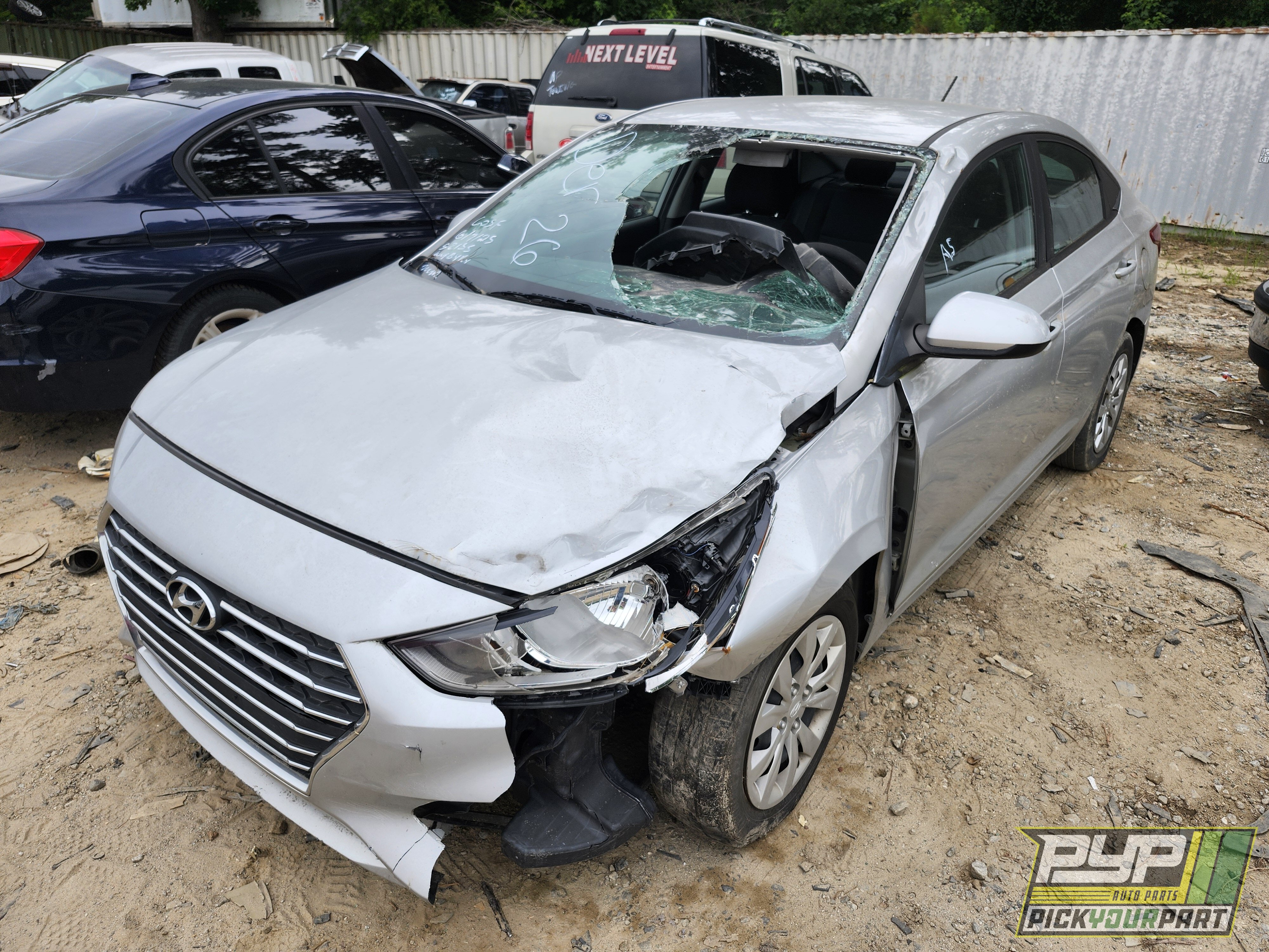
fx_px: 843
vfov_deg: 58.9
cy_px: 476
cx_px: 634
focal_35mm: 23
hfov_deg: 73.9
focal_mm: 5.54
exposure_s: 1/447
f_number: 1.8
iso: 25
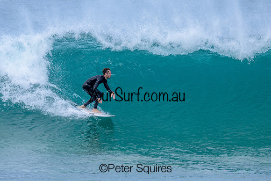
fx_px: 8278
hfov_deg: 1.9
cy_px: 92
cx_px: 114
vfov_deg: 1.3
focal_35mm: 1099
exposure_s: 1/2000
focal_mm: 800
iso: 640
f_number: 6.3
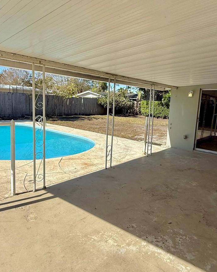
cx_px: 111
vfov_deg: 68.1
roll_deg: -2.8
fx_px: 201
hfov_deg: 56.8
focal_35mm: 25
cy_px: 131
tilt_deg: -6.6
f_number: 2.2
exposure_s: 1/2092
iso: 50
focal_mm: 2.22
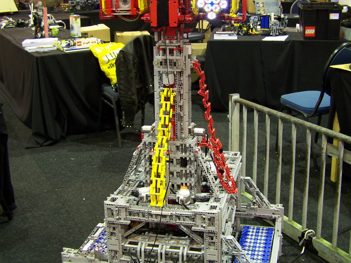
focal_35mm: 51
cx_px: 176
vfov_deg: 28.5
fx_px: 517
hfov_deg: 37.5
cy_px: 120
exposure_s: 1/2
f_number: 2.8
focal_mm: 6.3
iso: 80
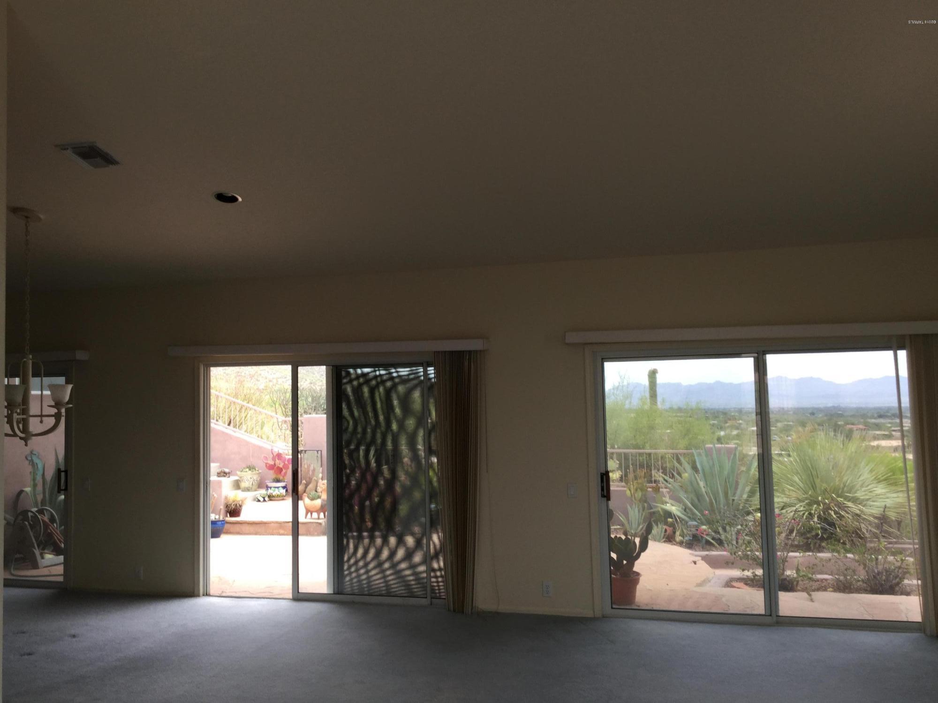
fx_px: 840
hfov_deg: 58.4
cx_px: 469
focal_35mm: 31
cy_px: 352
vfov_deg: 45.4
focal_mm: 3.3
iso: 25
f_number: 2.4
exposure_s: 1/123
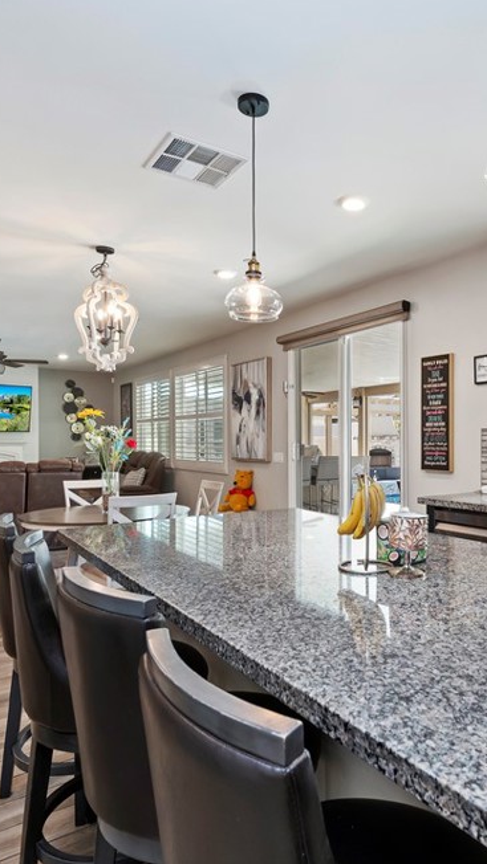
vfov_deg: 78.7
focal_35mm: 23
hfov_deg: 48.3
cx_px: 341
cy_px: 435
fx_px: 528
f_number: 10
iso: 500
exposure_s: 1/10
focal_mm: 14
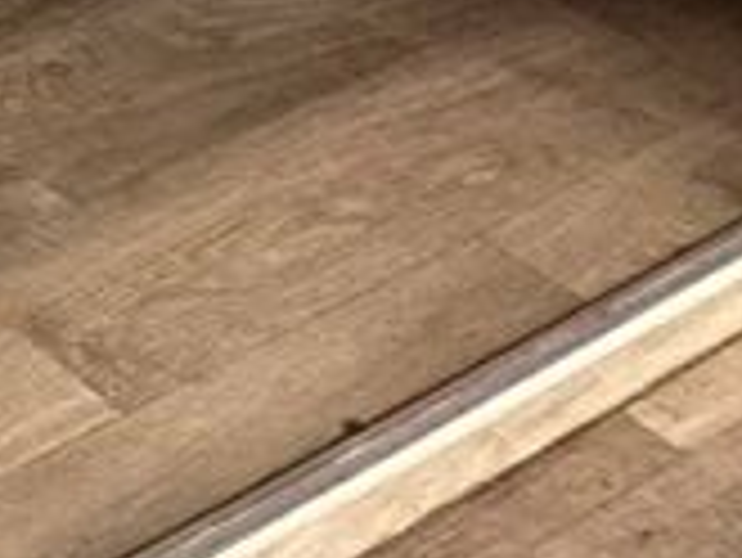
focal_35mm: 94
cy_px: -1258
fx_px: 2016
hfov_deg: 11.6
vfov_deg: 10.0
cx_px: -1466
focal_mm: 2.22
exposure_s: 1/83
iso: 320
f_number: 2.2
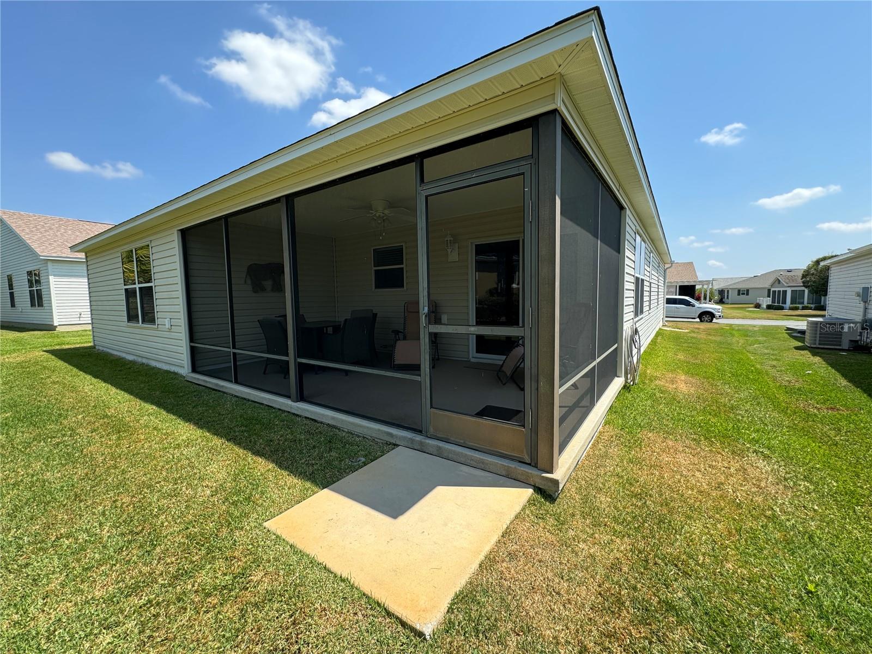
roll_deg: +1.7
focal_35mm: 14
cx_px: 436
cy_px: 327
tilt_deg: -3.2
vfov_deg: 85.7
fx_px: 353
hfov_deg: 102.1
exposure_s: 1/343
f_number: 2.2
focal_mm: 2.22
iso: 40
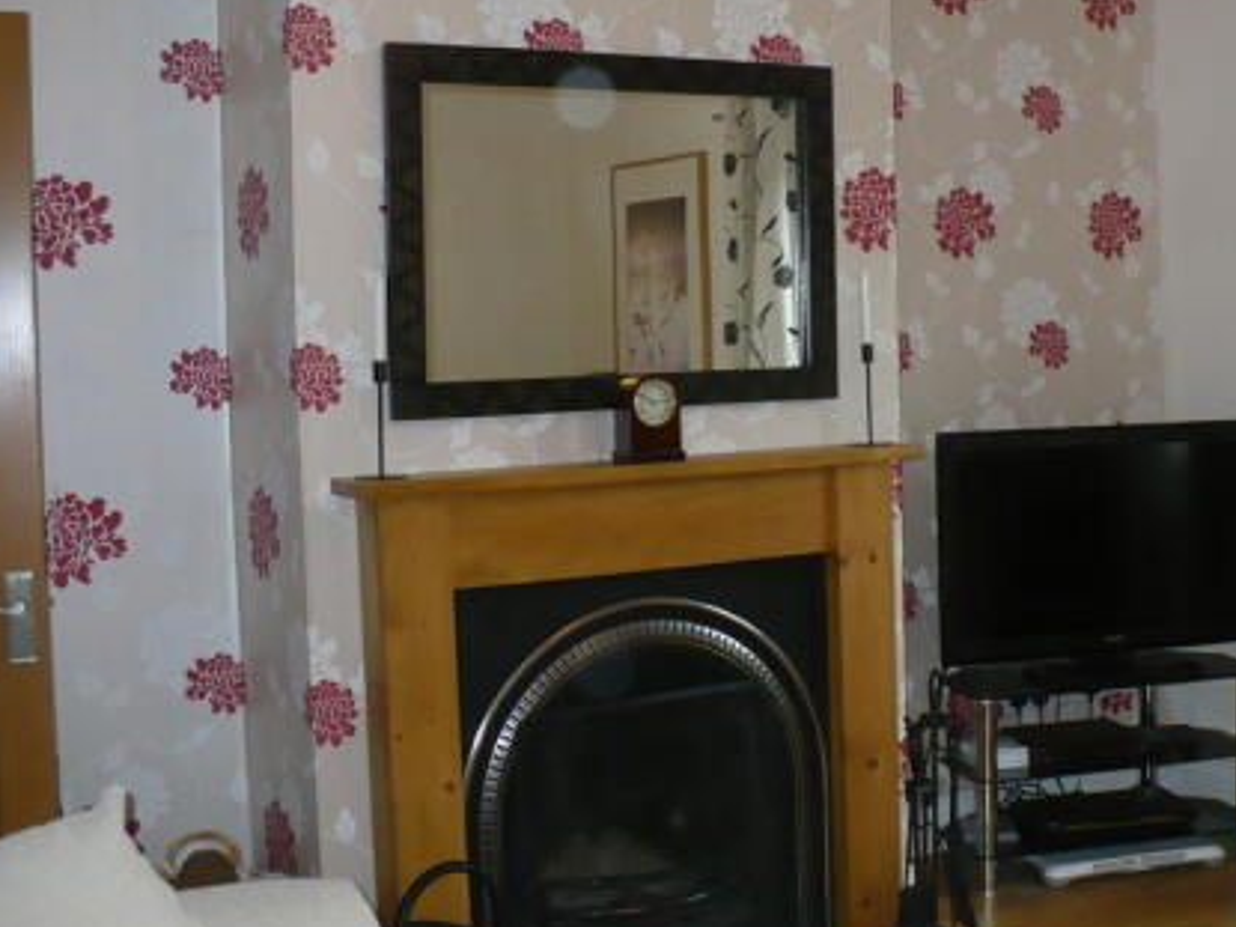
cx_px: 841
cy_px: 380
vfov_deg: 28.0
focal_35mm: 52
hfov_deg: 36.4
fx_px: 1856
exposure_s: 1/30
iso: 200
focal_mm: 6.1
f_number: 2.8
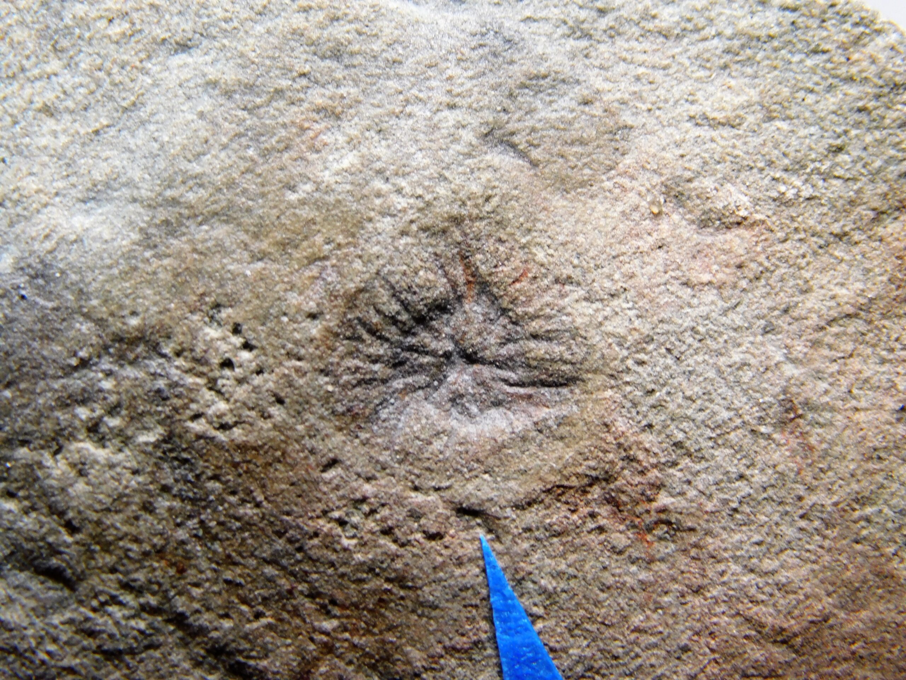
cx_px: 453
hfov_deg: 10.7
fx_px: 4816
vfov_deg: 8.1
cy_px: 340
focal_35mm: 184
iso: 125
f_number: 5.4
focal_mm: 32.7
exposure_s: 1/125
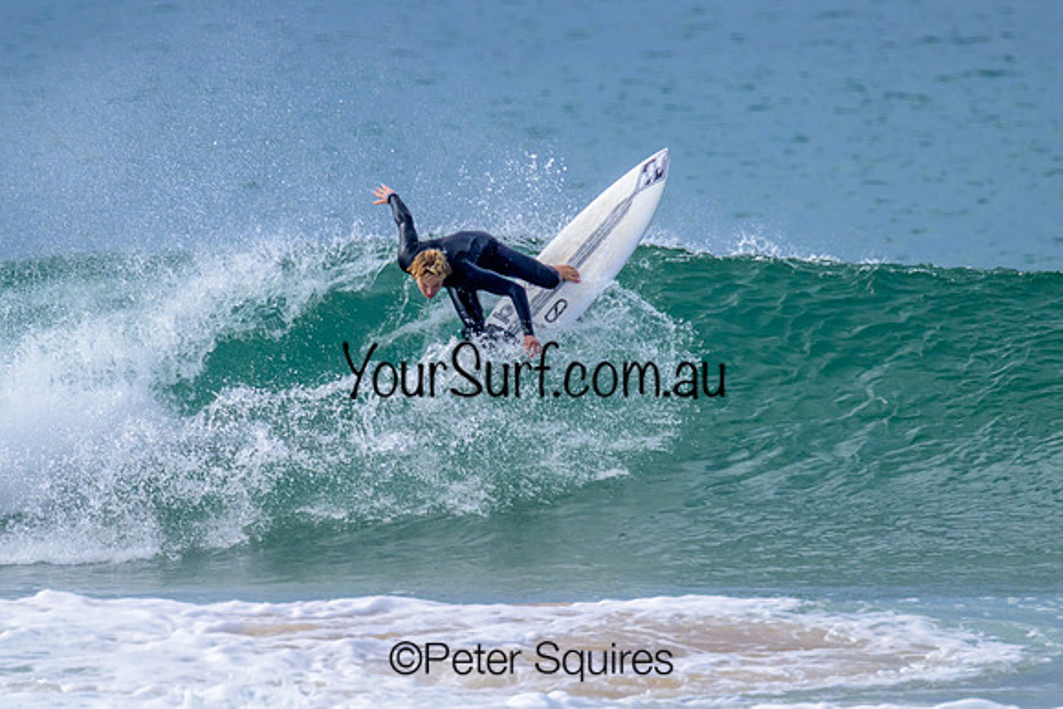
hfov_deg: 1.9
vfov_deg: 1.3
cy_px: 287
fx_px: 32420
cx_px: 497
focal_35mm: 1098
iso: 1100
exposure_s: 1/2000
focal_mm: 800
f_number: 11
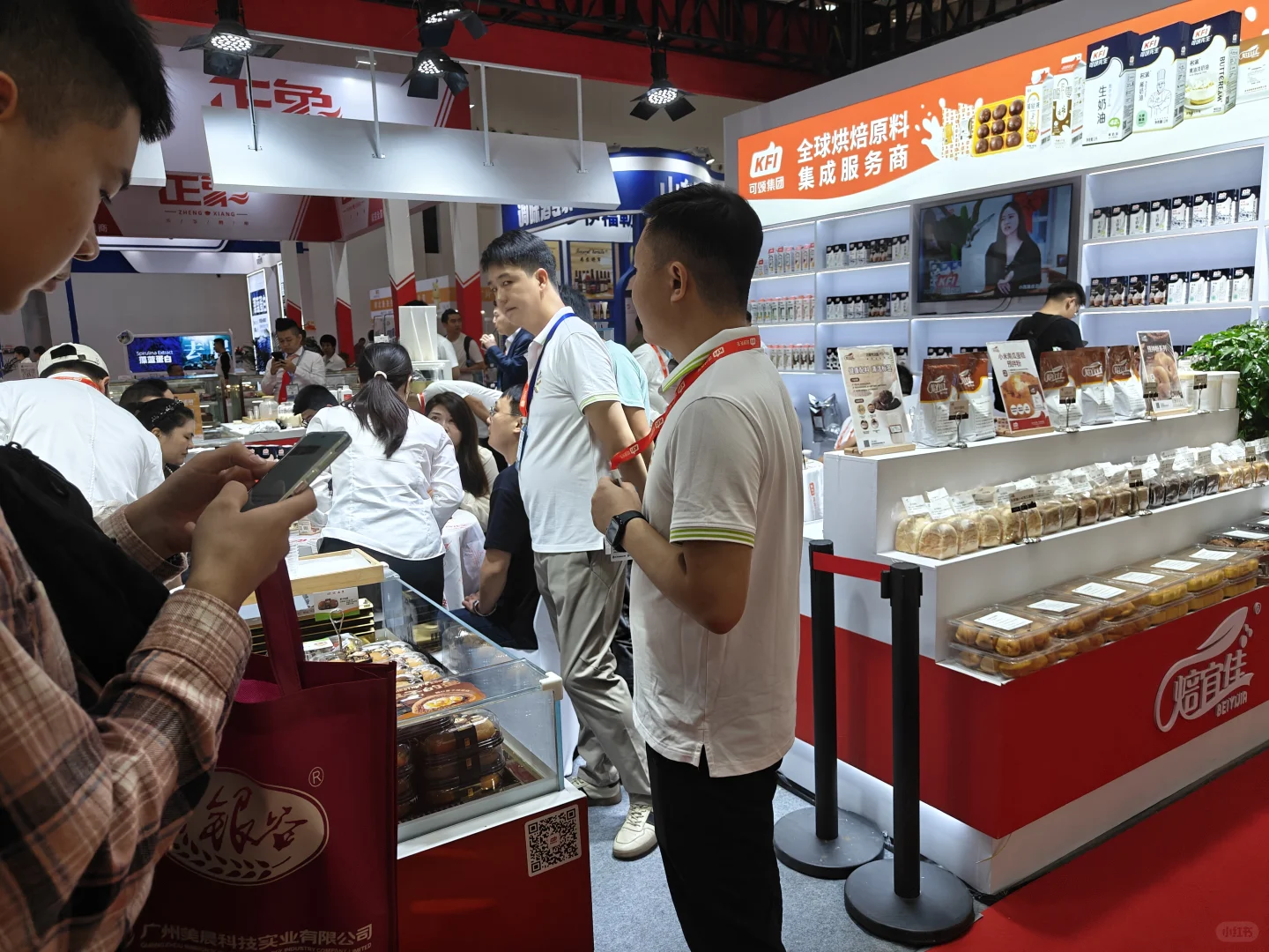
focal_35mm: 24
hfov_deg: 71.6
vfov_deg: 56.8
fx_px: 880
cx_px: 634
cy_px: 476
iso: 50
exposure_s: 1/535
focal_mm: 5.59
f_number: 1.8
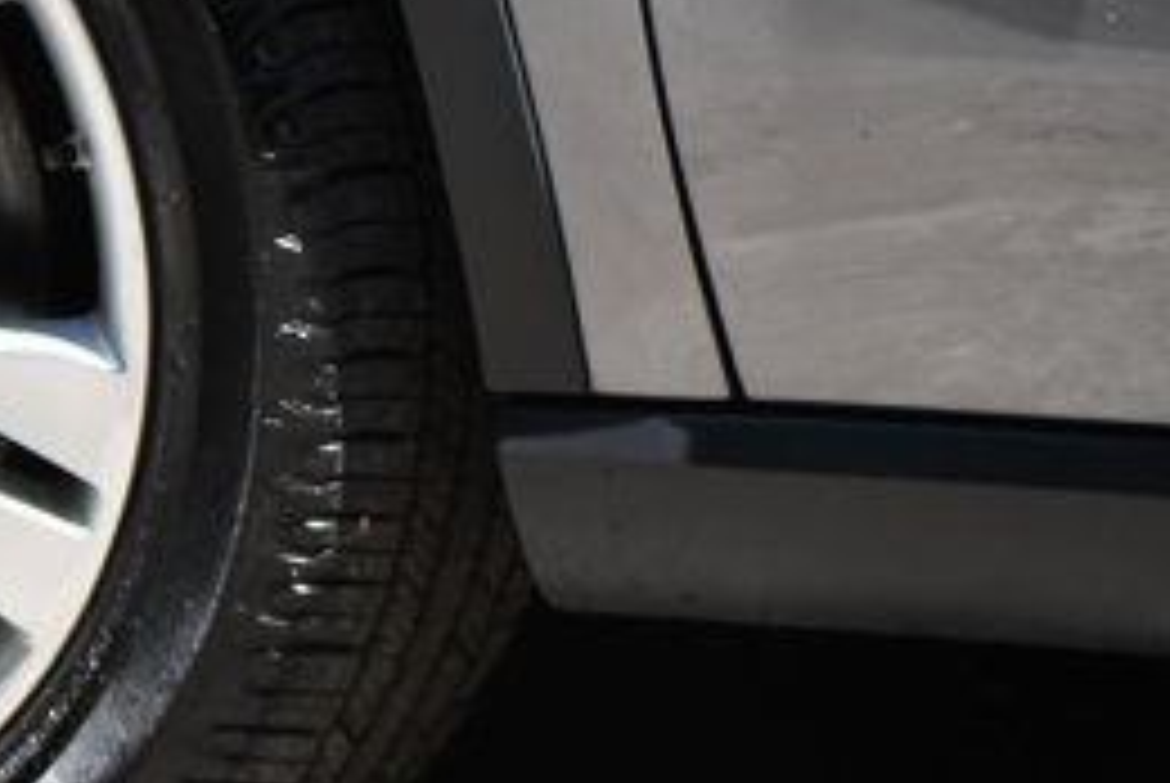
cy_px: 205
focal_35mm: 386
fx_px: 12559
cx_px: -266
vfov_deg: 3.6
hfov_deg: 5.3
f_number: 5.6
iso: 200
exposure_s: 1/250
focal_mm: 105
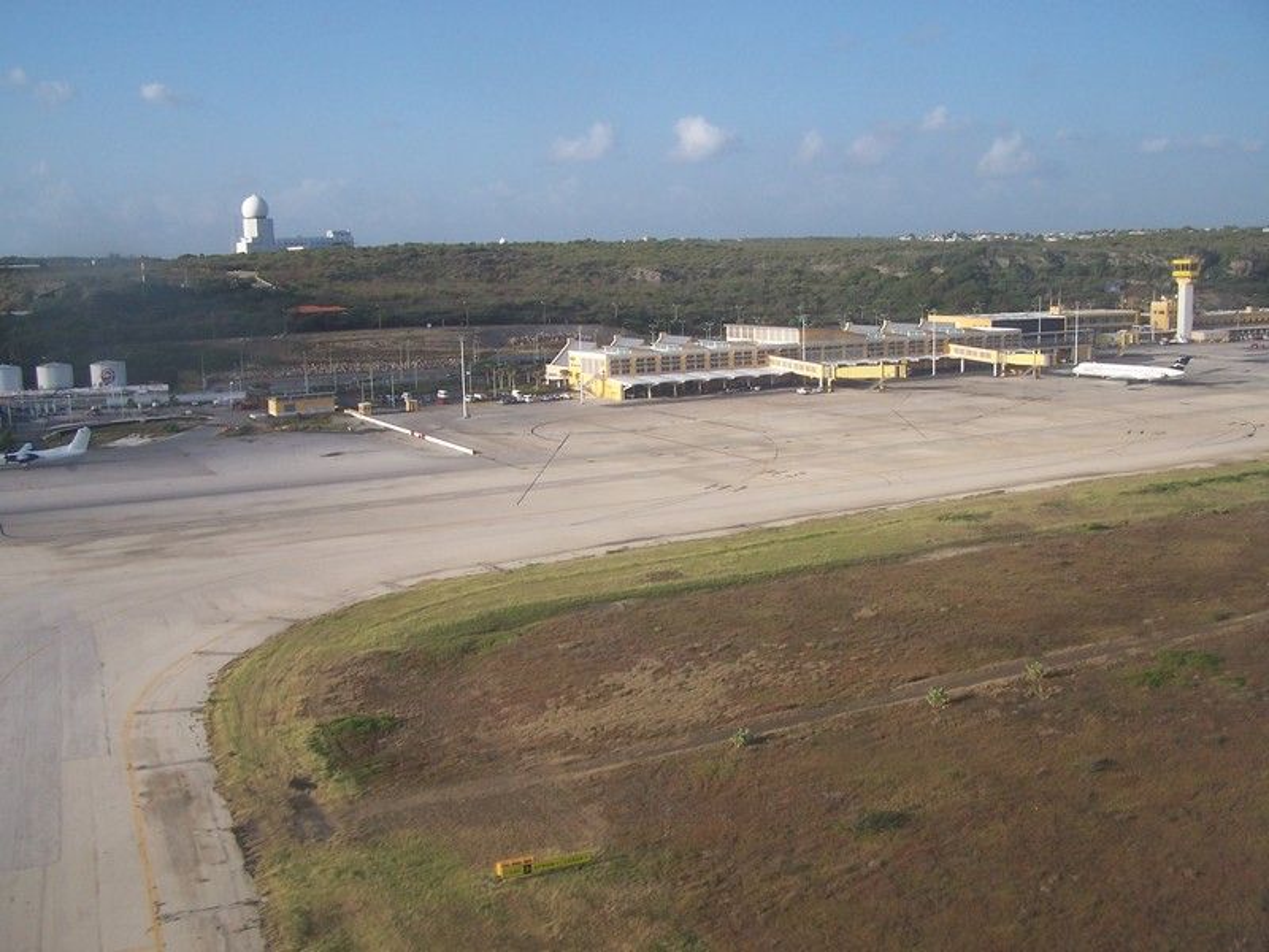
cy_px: 476
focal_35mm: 38
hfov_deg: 49.0
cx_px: 634
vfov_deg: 37.7
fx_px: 1393
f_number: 2.8
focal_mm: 6.3
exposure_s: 1/500
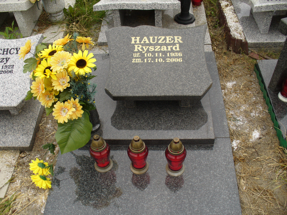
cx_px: 144
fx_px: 307
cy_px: 108
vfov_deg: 38.7
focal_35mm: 37
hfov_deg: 50.1
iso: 80
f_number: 5.6
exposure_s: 1/200
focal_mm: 6.1
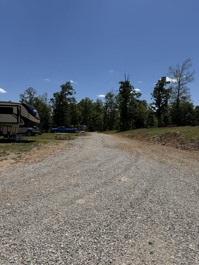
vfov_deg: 71.6
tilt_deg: -1.3
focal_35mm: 24
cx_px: 100
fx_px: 184
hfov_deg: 56.8
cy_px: 132
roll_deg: +0.4
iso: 80
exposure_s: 1/8130
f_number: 1.78
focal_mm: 6.76
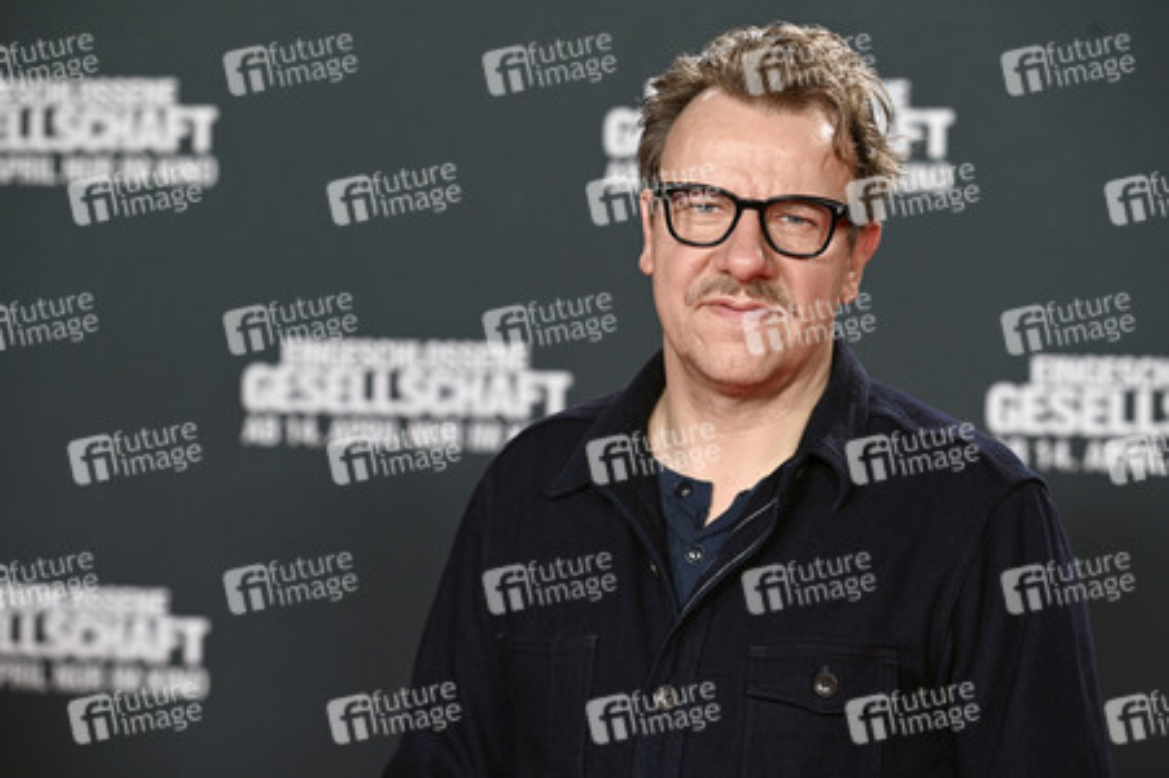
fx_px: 4056
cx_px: 584
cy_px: 389
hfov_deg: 16.4
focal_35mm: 125
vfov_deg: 11.0
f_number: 4.8
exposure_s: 1/500
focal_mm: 125
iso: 2200
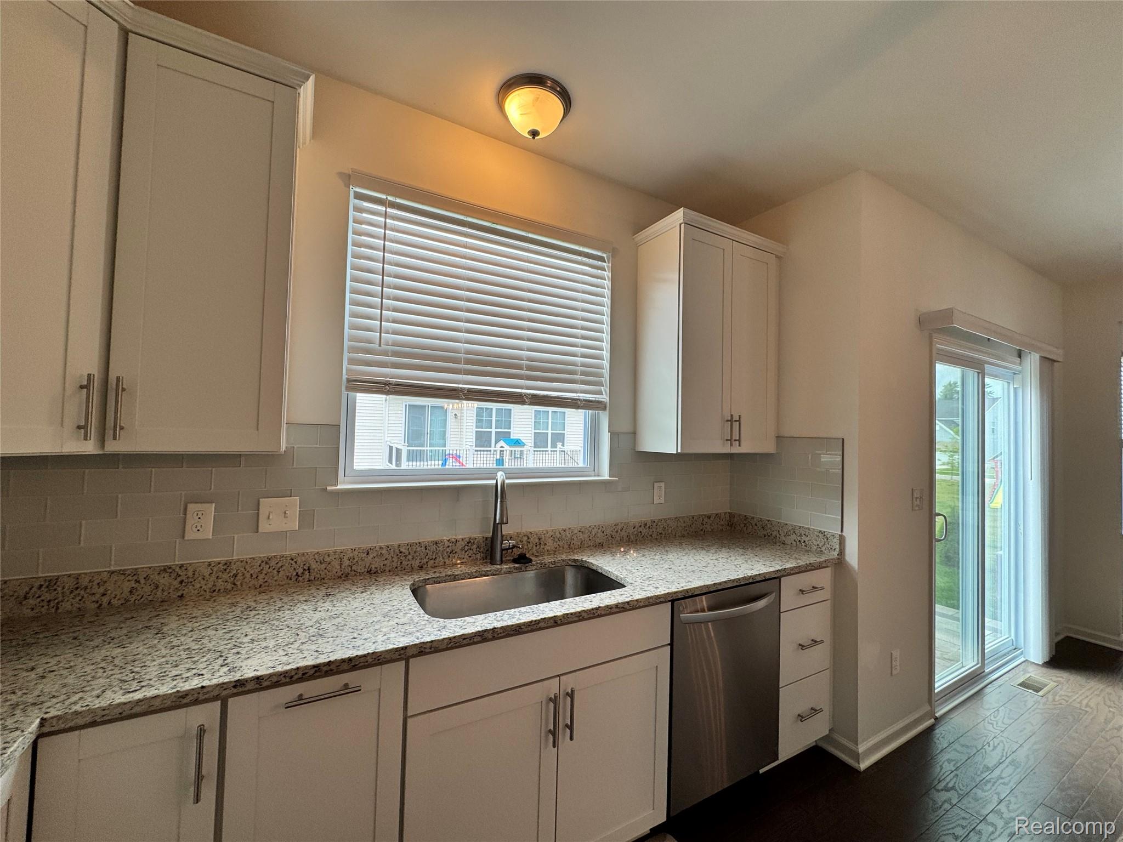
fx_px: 454
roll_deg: -0.7
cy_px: 421
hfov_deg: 102.1
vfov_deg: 85.7
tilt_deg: +2.0
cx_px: 562
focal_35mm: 14
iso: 40
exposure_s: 1/120
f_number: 2.2
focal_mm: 2.22
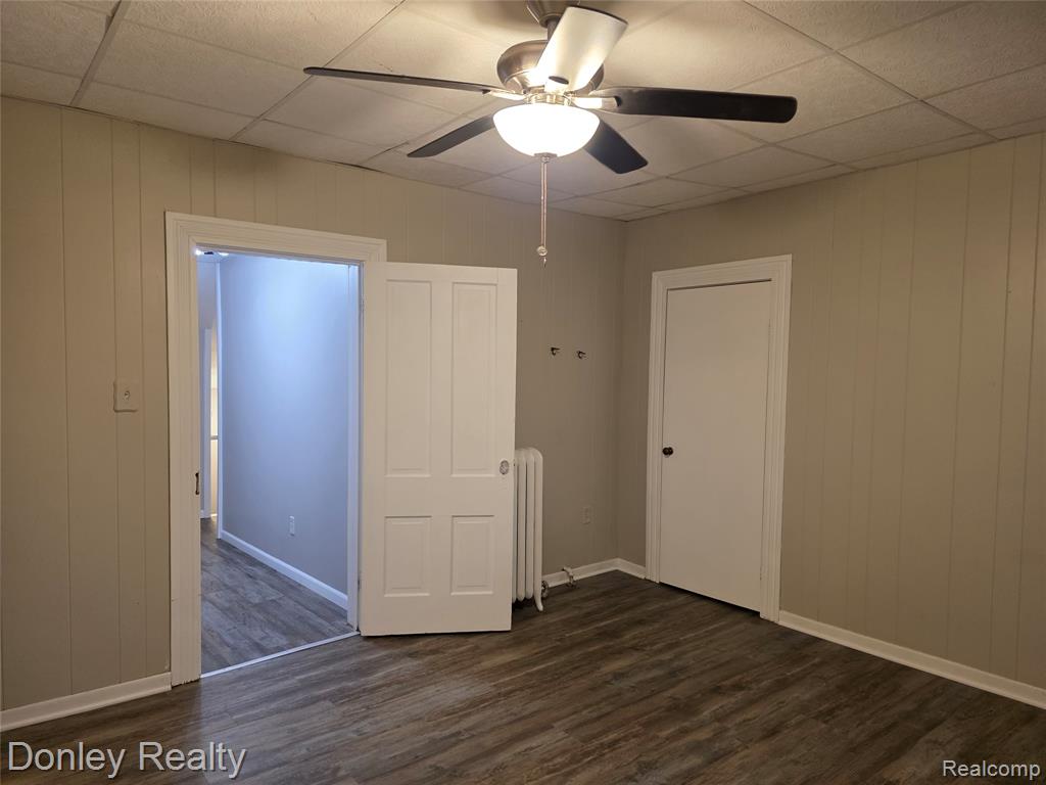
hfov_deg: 73.9
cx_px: 523
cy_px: 392
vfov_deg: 58.9
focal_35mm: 23
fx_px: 695
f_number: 1.7
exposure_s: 1/120
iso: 320
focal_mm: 6.3
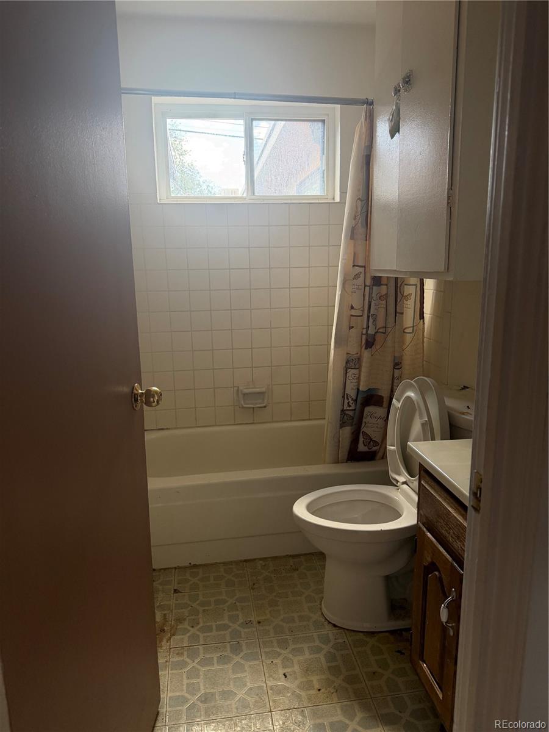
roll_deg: +1.5
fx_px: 508
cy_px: 366
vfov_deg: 71.6
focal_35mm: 24
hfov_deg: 56.8
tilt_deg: -8.2
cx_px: 274
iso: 250
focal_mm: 6.76
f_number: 1.78
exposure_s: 1/120
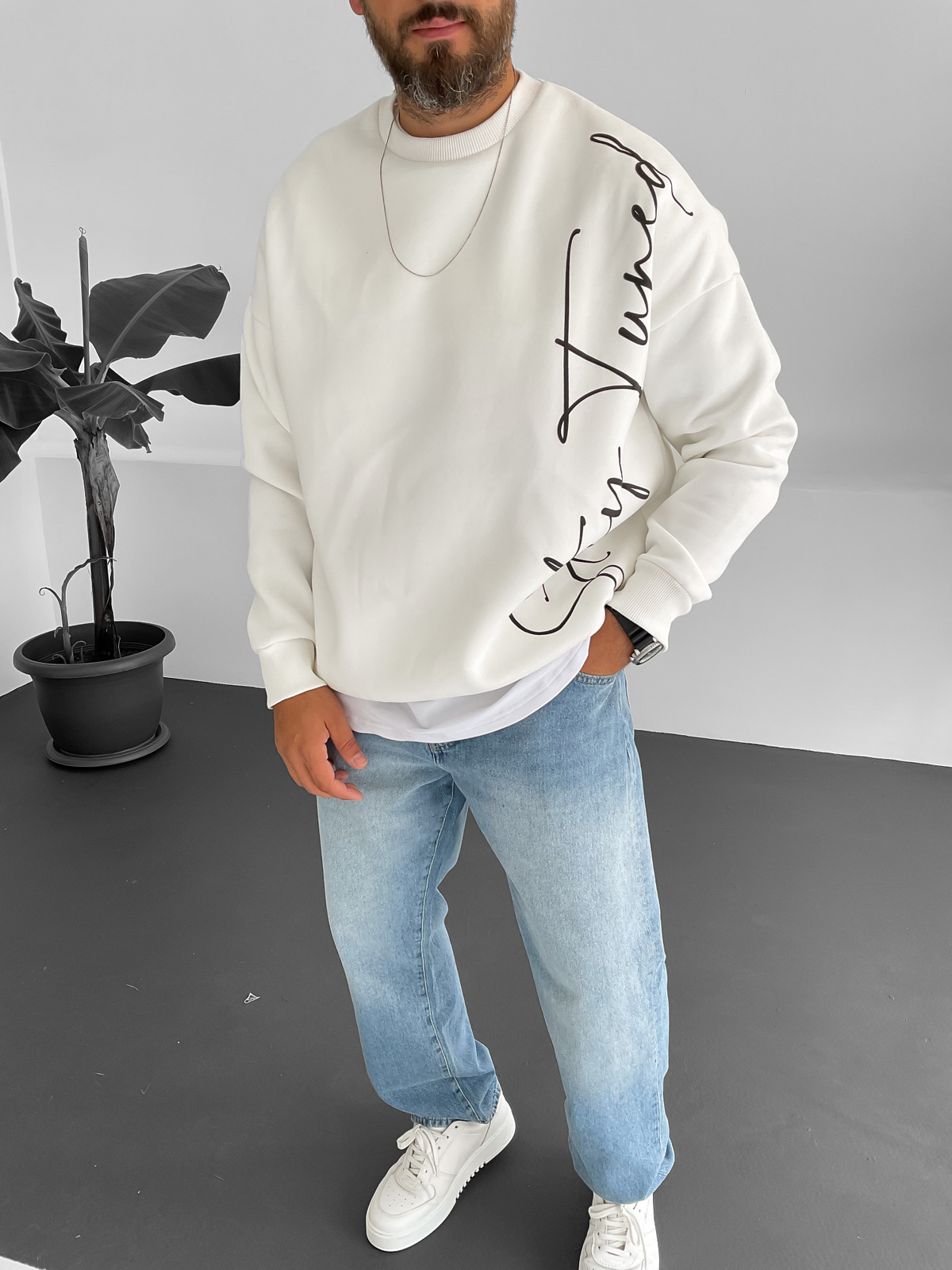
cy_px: 635
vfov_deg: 61.7
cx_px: 476
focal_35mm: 29
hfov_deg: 48.2
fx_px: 1063
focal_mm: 3
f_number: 1.8
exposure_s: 1/120
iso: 20
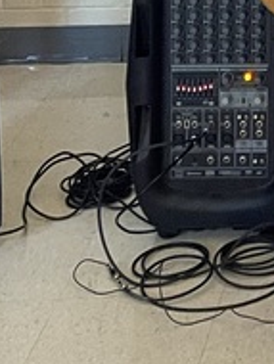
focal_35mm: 140
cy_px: -379
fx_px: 1474
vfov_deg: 12.3
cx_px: 607
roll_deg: -0.5
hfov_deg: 9.6
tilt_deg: -4.5
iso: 250
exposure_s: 1/60
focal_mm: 5.1
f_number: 1.6
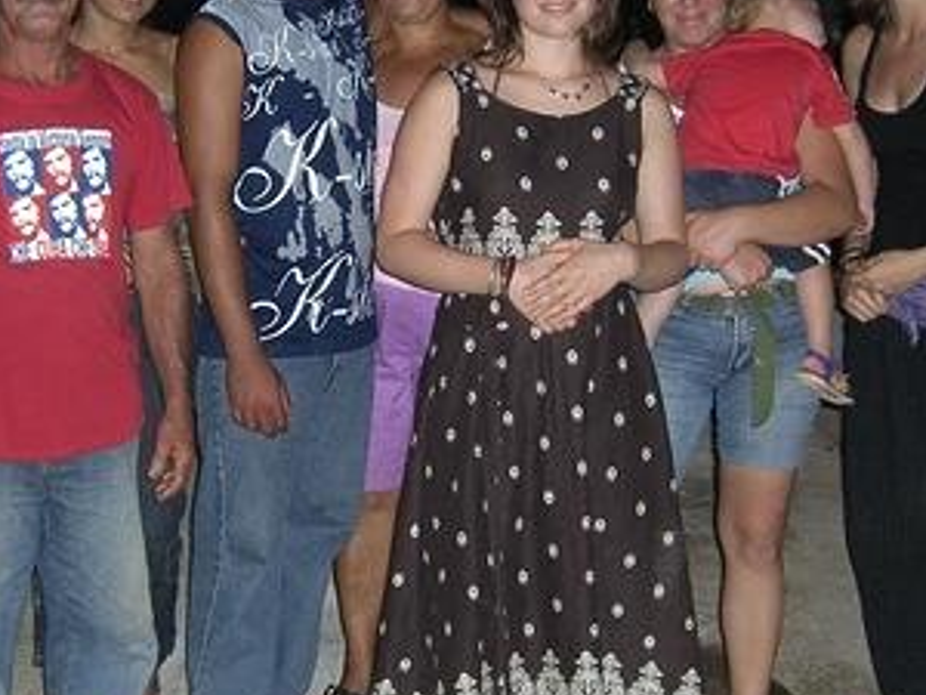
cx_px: 340
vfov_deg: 18.2
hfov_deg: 24.1
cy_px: 343
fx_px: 2167
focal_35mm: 81
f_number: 2.8
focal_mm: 7.9
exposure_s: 1/60
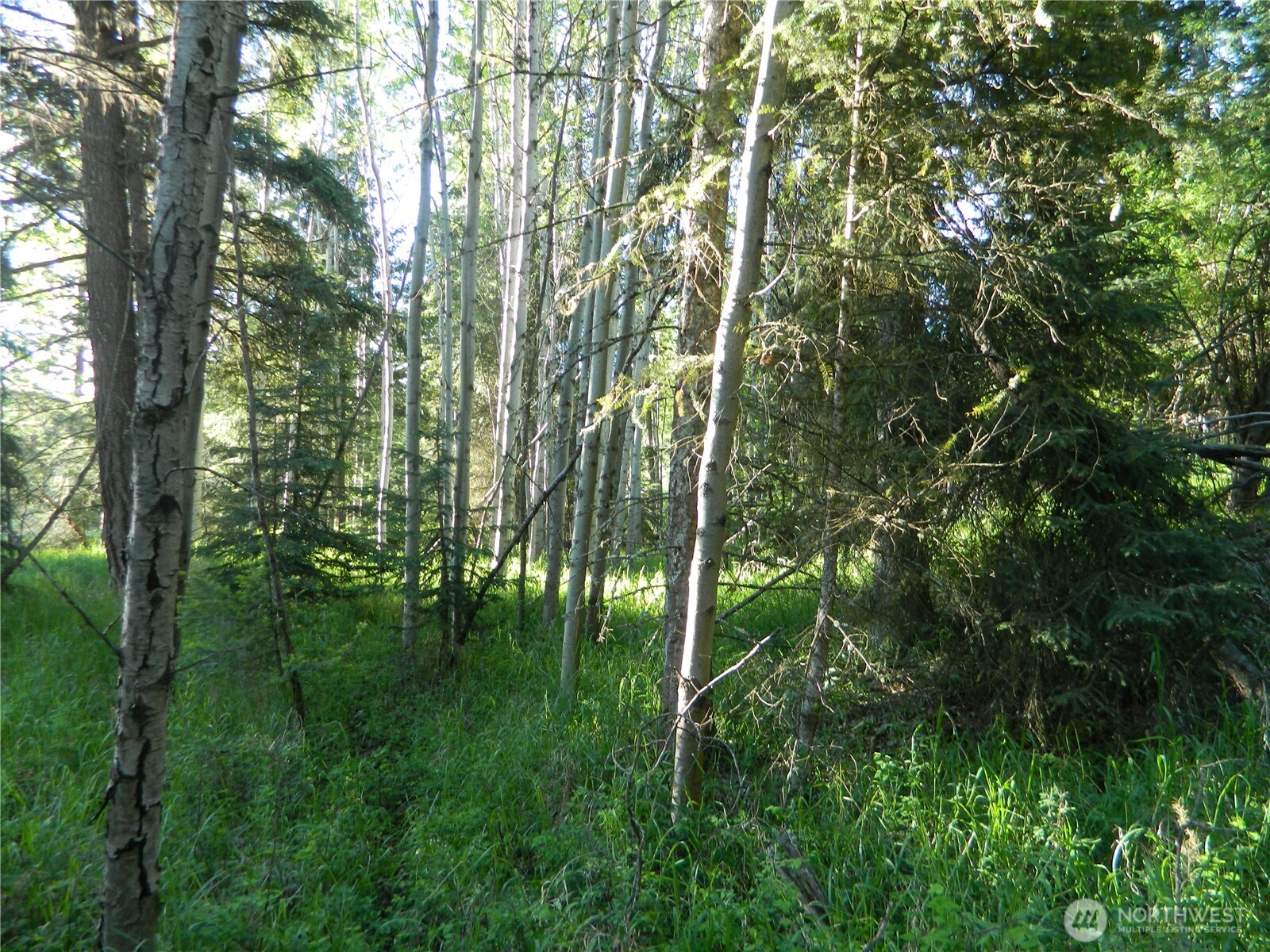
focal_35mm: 25
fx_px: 917
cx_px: 635
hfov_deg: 69.4
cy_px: 476
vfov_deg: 54.9
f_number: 3.1
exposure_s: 1/40
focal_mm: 4.5
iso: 110
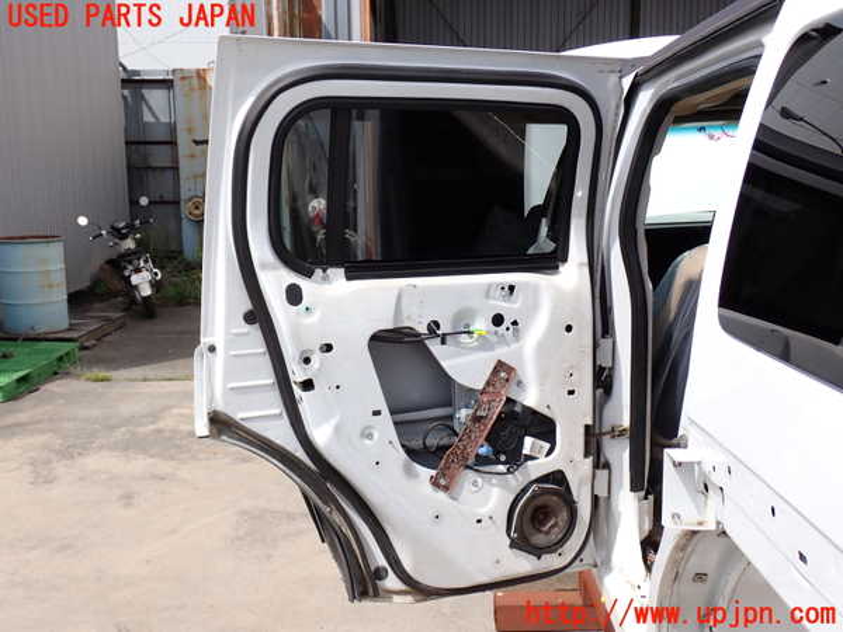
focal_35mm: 36
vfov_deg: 39.7
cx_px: 422
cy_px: 316
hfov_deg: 51.4
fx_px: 877
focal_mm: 6.37
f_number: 10
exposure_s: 1/125
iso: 100
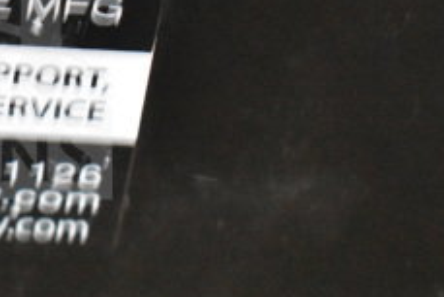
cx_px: -107
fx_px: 1876
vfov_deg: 9.0
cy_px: 46
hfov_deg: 13.1
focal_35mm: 152
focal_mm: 38
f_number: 4.8
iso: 9000
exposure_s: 1/60
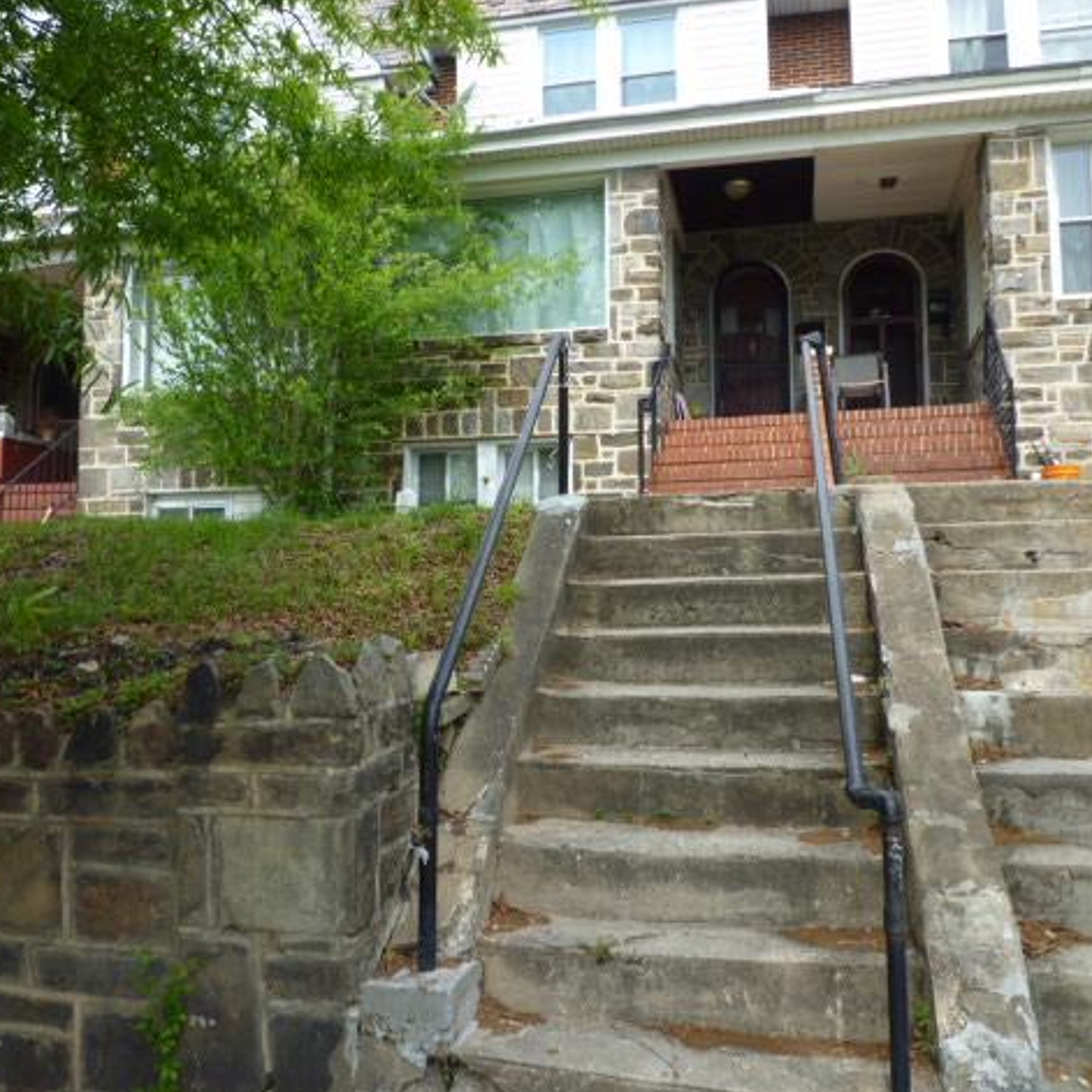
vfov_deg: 54.0
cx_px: 522
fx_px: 1071
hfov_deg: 54.0
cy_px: 549
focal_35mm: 30
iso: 80
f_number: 2.8
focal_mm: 4.4
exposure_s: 1/400
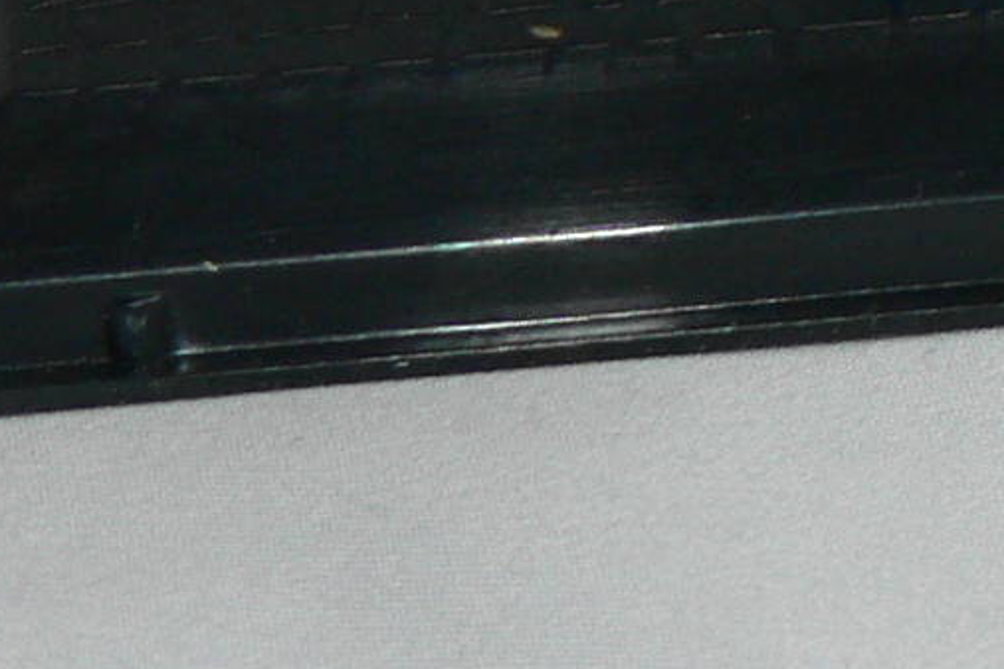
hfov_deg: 5.7
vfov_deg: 3.8
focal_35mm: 357
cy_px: -784
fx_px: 9956
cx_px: 1939
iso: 80
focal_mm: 11.4
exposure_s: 1/60
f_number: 3.2
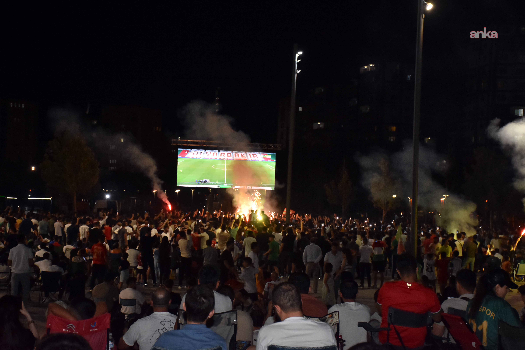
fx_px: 984
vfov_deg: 20.2
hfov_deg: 29.9
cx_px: 262
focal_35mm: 68
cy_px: 175
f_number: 4.5
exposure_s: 1/125
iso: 2000
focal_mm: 45
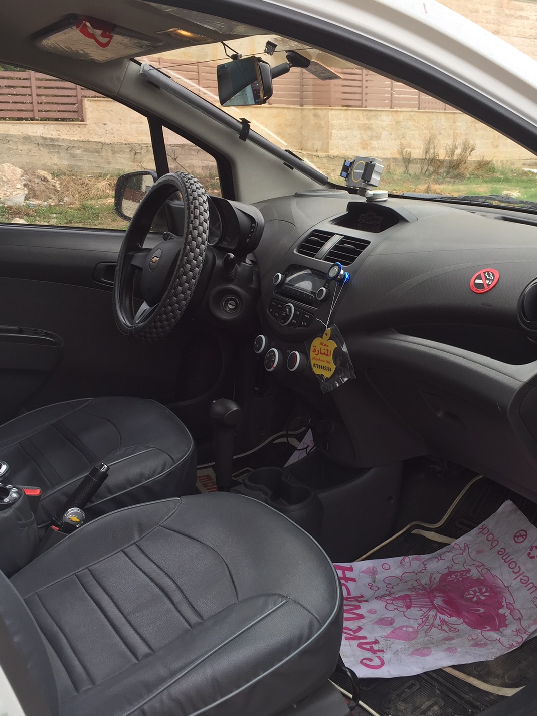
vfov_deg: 47.9
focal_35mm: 39
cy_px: 357
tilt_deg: -16.6
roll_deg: -1.4
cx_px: 359
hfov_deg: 36.4
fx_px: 807
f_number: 2.2
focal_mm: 4.15
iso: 32
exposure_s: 1/122
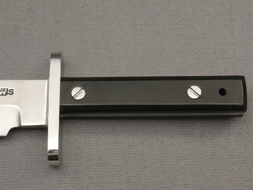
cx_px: 126
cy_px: 95
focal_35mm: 73
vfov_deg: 20.2
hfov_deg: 26.7
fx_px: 534
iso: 400
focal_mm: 13.06
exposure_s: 1/13
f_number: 4.5
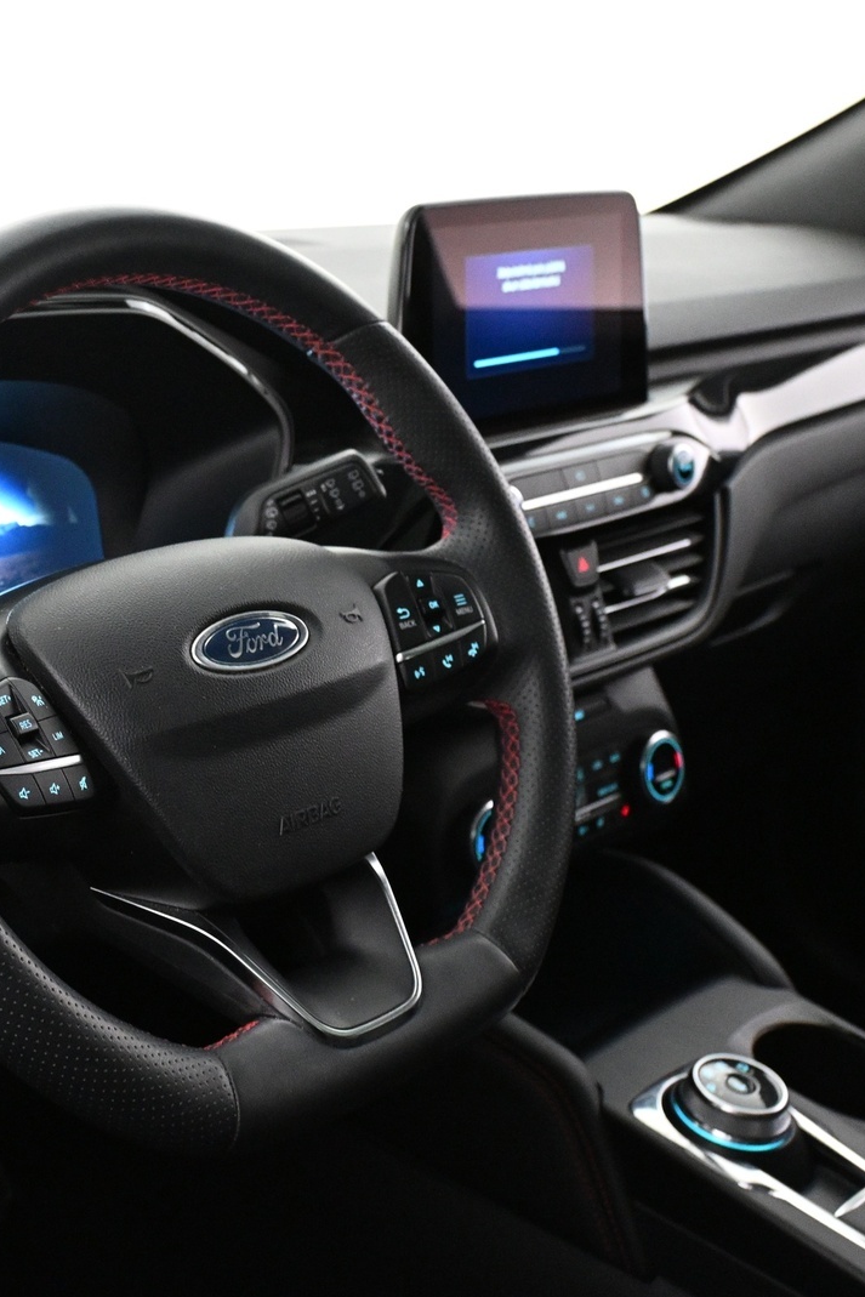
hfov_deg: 26.4
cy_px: 650
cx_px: 155
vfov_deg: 39.6
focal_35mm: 50
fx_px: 1801
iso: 4000
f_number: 4
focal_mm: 22
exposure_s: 1/40
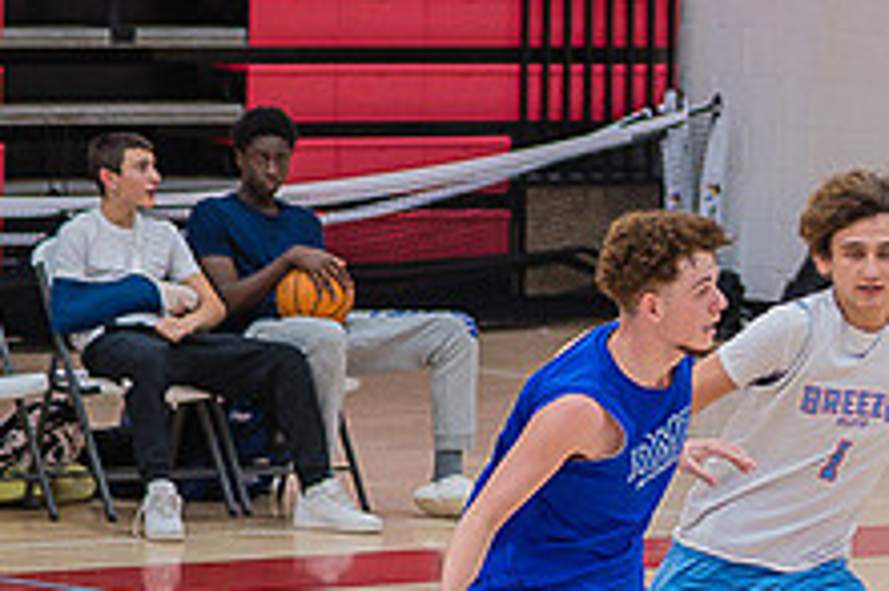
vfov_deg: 3.8
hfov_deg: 5.7
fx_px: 8858
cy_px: 418
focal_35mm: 359
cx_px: 1106
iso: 1000
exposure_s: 1/250
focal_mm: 135
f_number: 5
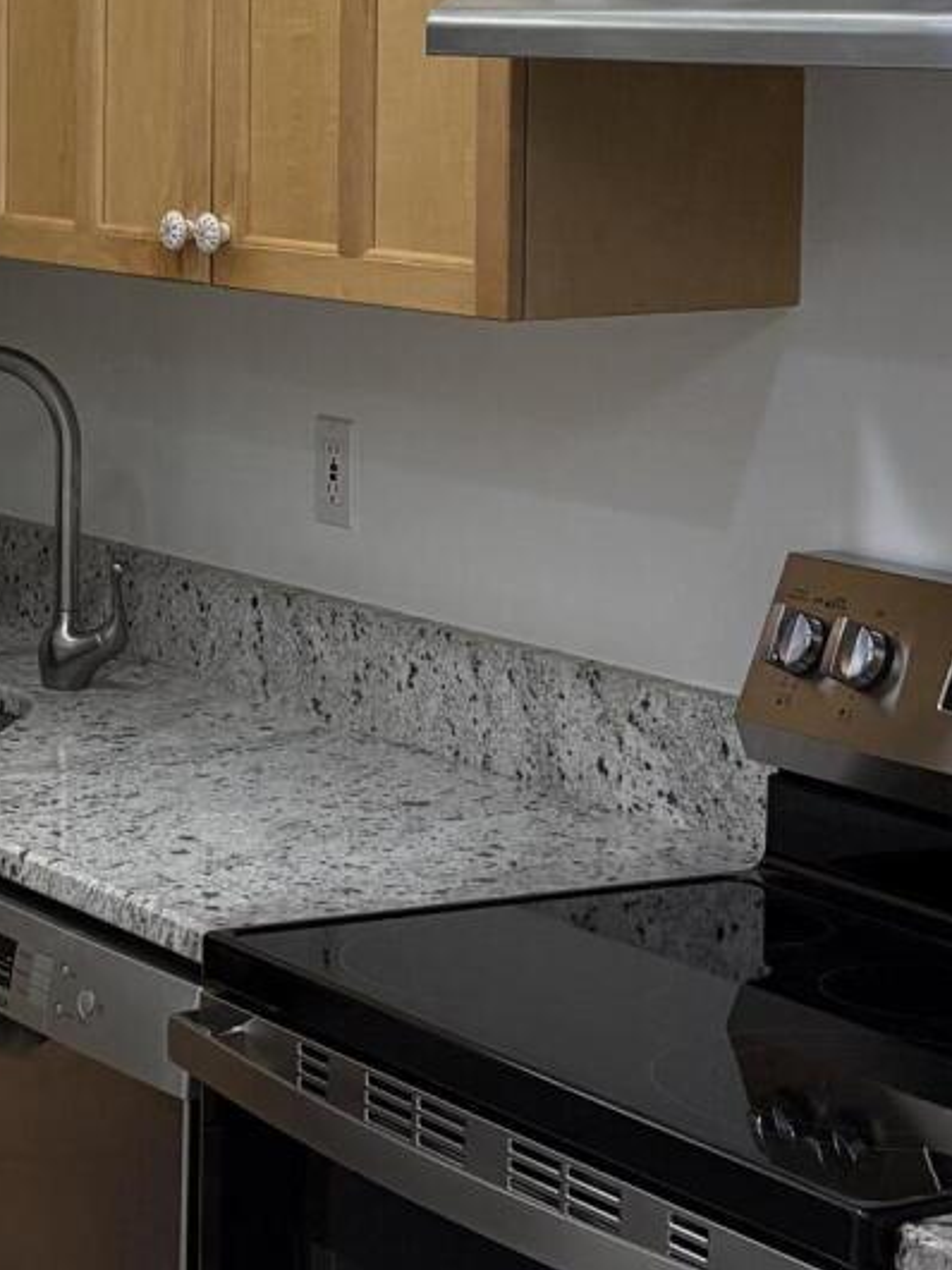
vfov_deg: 19.9
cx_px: -120
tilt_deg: -4.2
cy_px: 297
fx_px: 3595
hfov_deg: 14.7
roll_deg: -0.4
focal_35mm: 98
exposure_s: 1/210
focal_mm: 5.96
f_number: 1.6
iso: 125
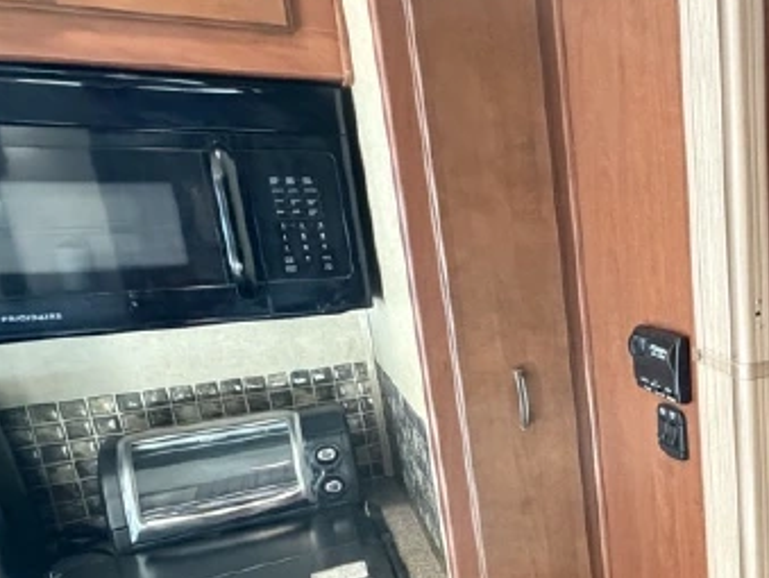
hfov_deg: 44.7
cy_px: 374
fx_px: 734
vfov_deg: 42.6
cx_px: 808
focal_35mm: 33
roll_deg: +1.4
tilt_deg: -12.0
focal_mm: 2.22
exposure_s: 1/60
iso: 800
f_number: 2.2
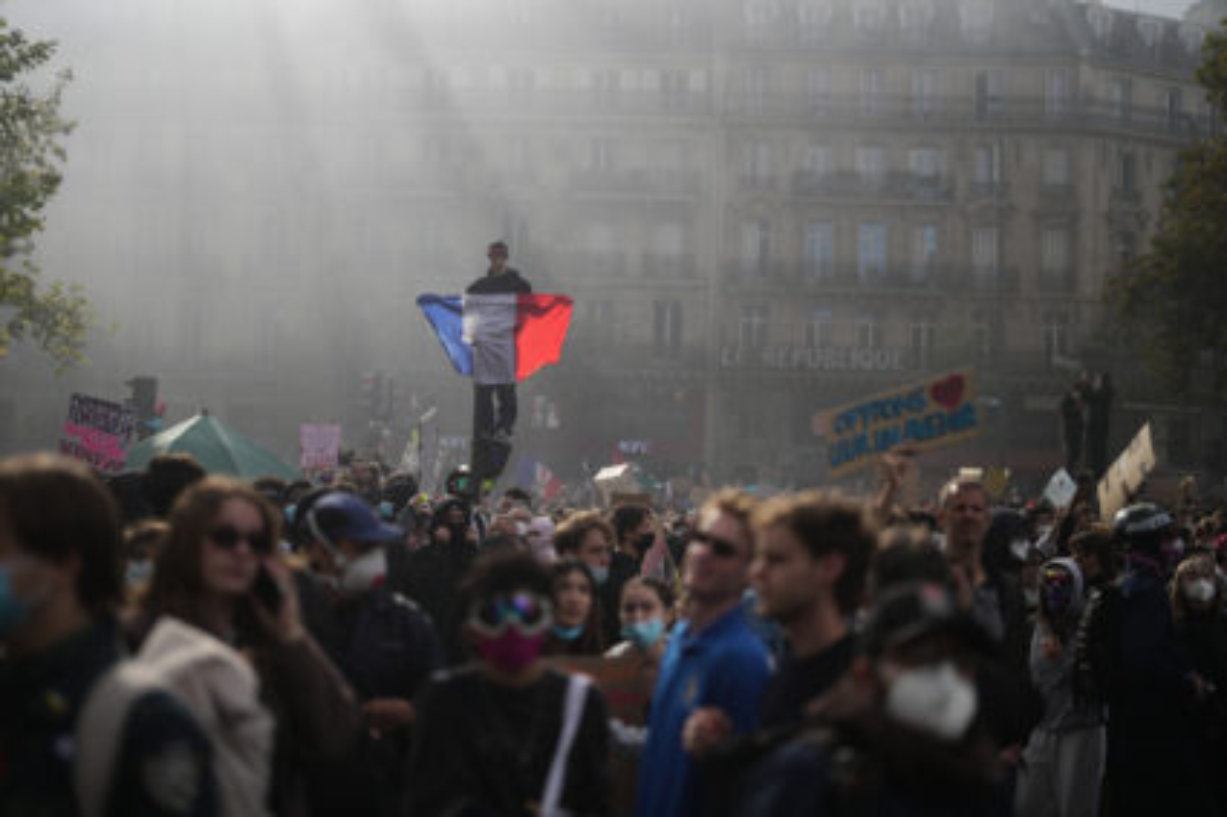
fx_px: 1703
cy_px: 408
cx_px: 614
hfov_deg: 39.6
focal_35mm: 50
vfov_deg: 27.0
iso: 200
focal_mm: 50
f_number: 1.2
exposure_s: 1/4000
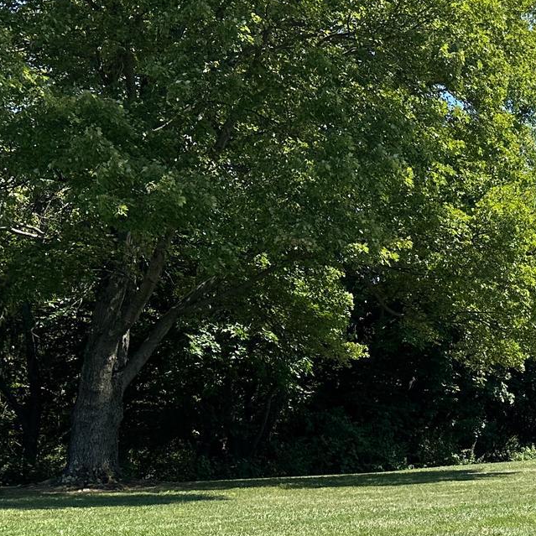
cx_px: 801
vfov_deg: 25.4
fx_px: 1191
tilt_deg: +8.5
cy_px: 262
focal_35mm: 68
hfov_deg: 21.4
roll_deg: -1.2
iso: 80
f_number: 1.78
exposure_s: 1/3155
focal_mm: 6.86
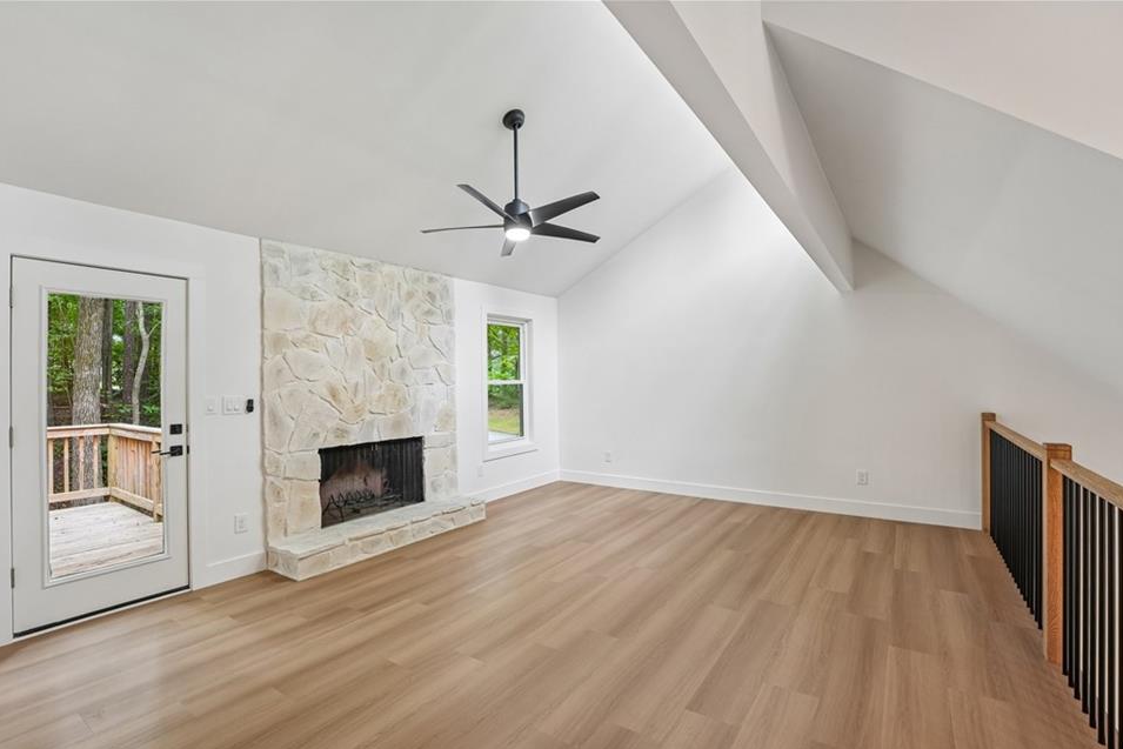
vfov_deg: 77.2
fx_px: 468
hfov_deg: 100.4
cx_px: 563
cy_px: 399
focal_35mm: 15
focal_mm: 14
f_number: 8
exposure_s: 1/20
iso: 320
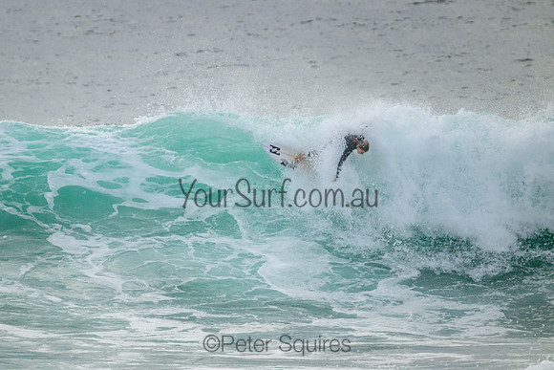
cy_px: 173
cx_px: 259
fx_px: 13134
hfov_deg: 2.4
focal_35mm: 853
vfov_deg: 1.6
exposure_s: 1/2000
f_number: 11
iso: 1600
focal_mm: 800
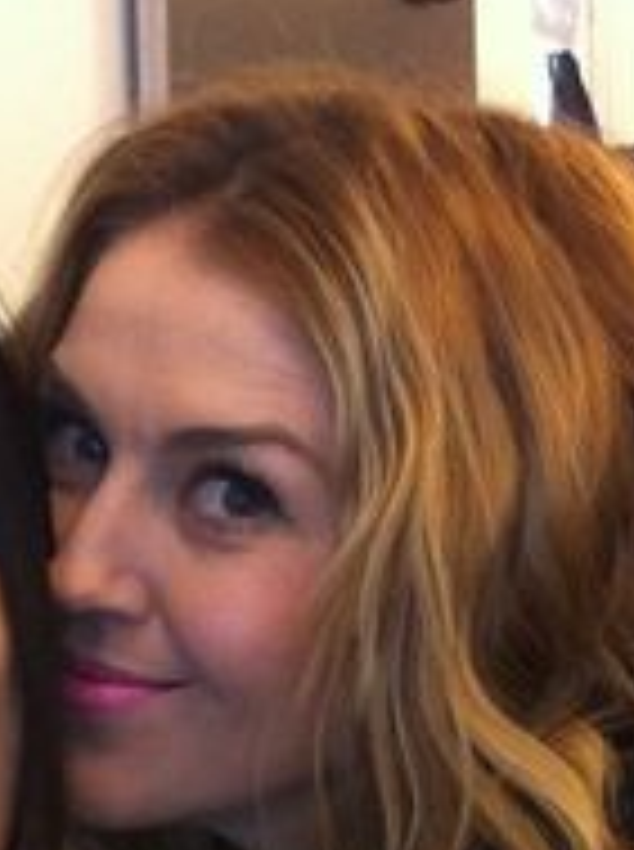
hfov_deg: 9.3
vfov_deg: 12.2
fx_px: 3896
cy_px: 1041
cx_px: 27
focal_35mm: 159
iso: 160
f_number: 2.8
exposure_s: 1/15
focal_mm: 3.85
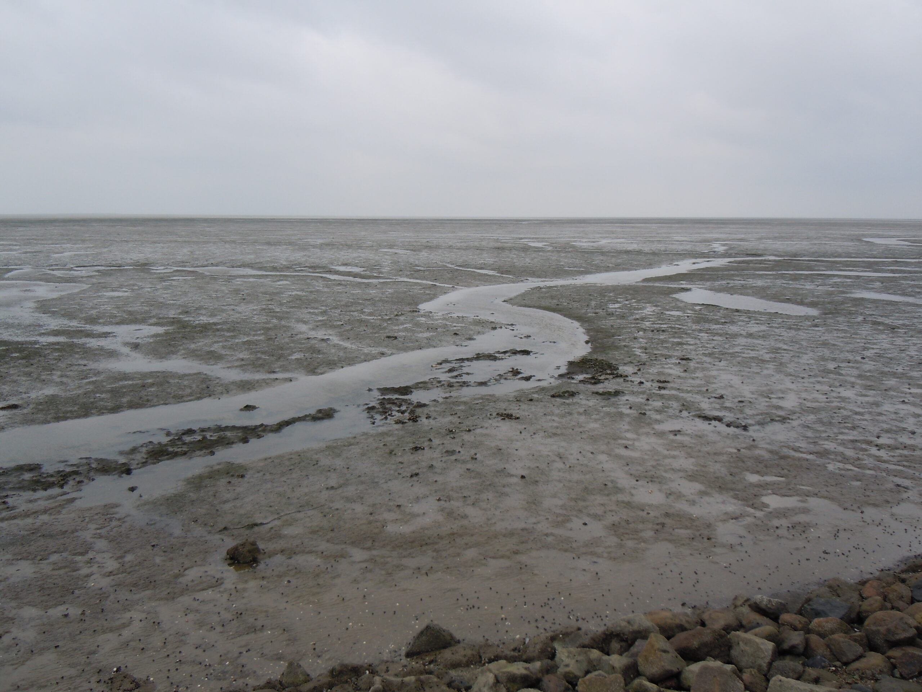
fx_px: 799
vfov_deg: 46.8
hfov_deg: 60.0
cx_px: 461
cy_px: 346
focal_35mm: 30
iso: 100
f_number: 3.5
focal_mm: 5.4
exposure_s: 1/250
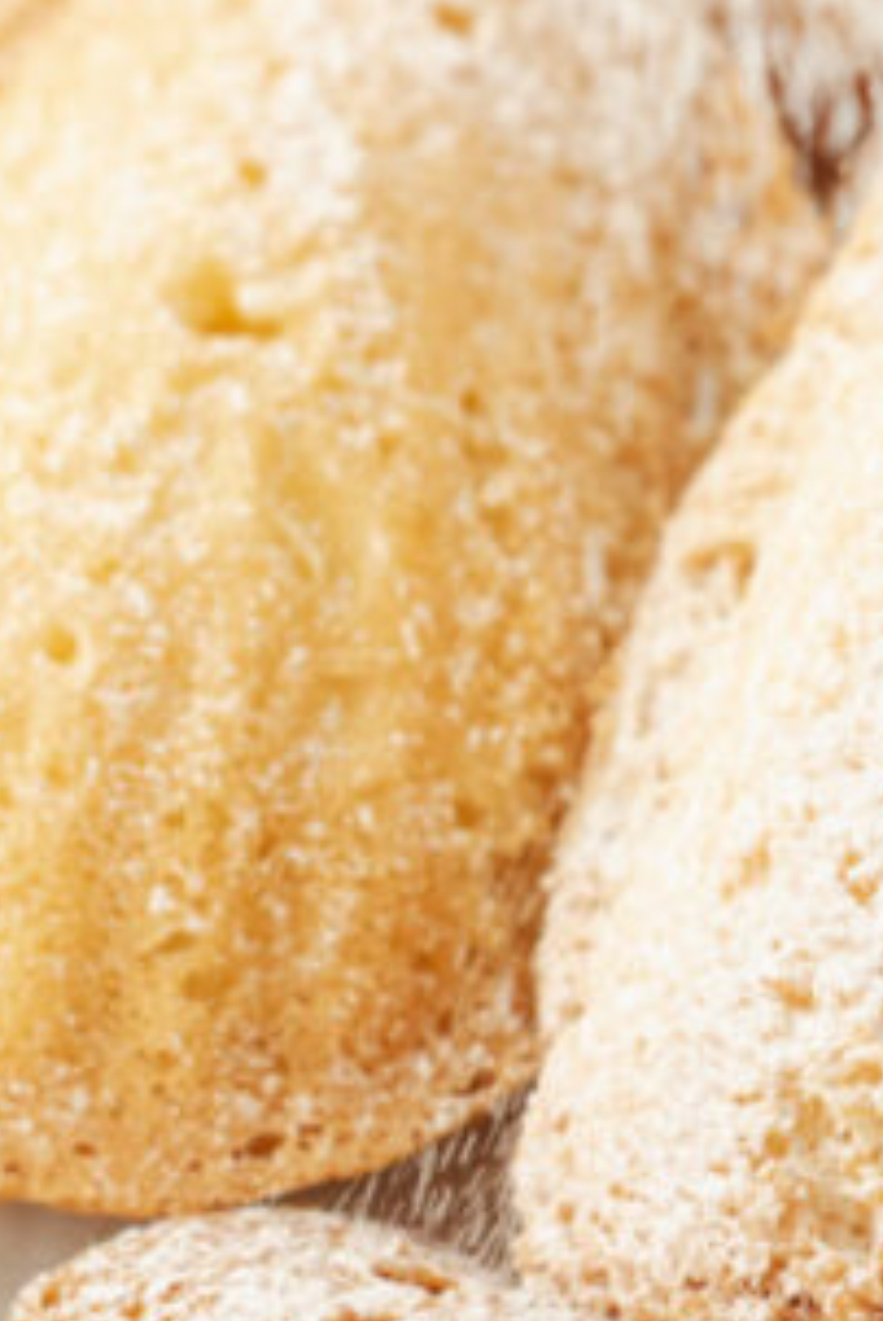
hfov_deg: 5.5
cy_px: 359
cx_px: 1630
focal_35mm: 248
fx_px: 9103
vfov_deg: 8.3
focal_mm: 50
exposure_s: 1/200
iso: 250
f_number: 5
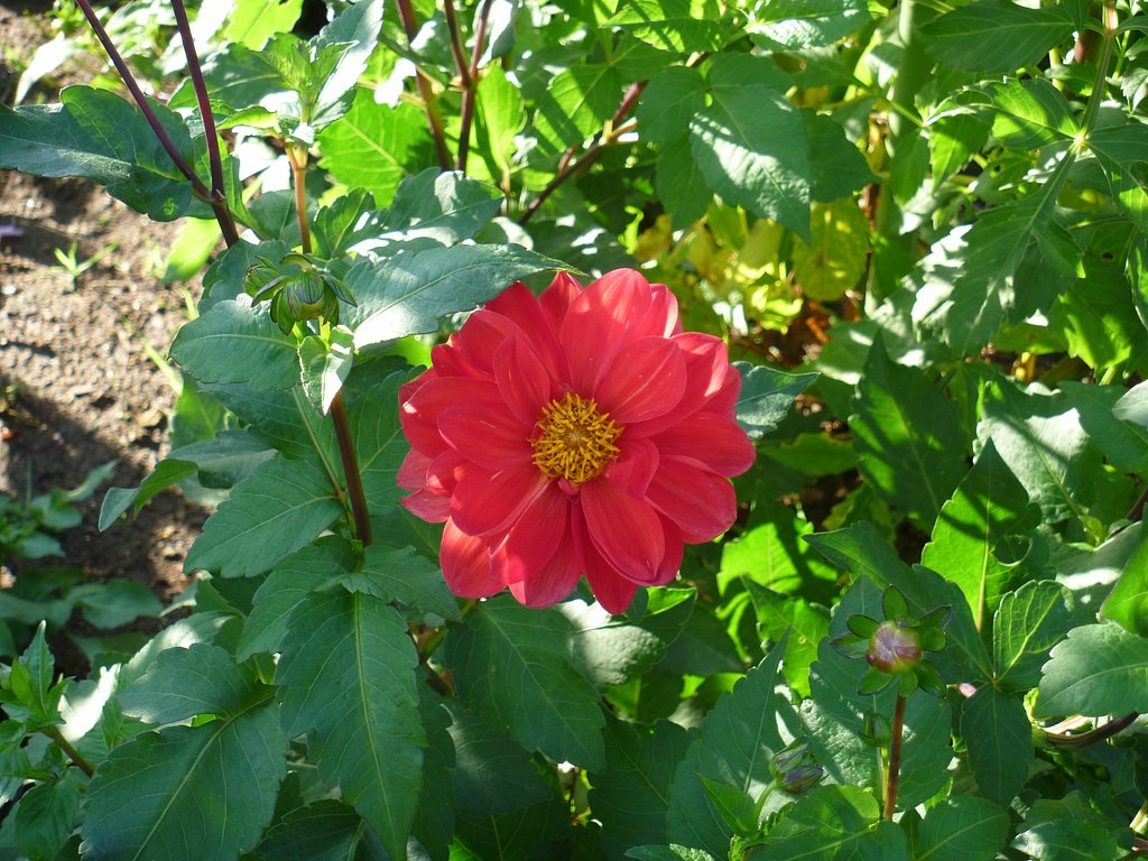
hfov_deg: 33.2
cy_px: 430
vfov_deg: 25.2
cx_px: 574
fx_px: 1924
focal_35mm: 58
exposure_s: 1/80
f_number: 3.9
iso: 100
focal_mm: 10.3
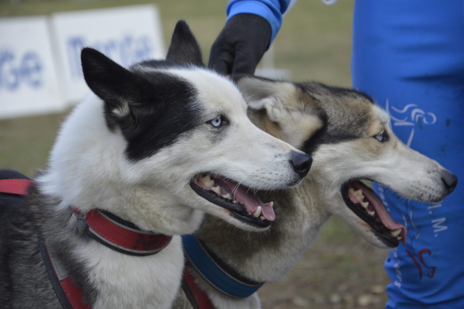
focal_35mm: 158
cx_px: 232
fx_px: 2028
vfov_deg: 8.7
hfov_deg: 13.1
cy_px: 154
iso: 400
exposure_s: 1/500
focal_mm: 105
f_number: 5.6
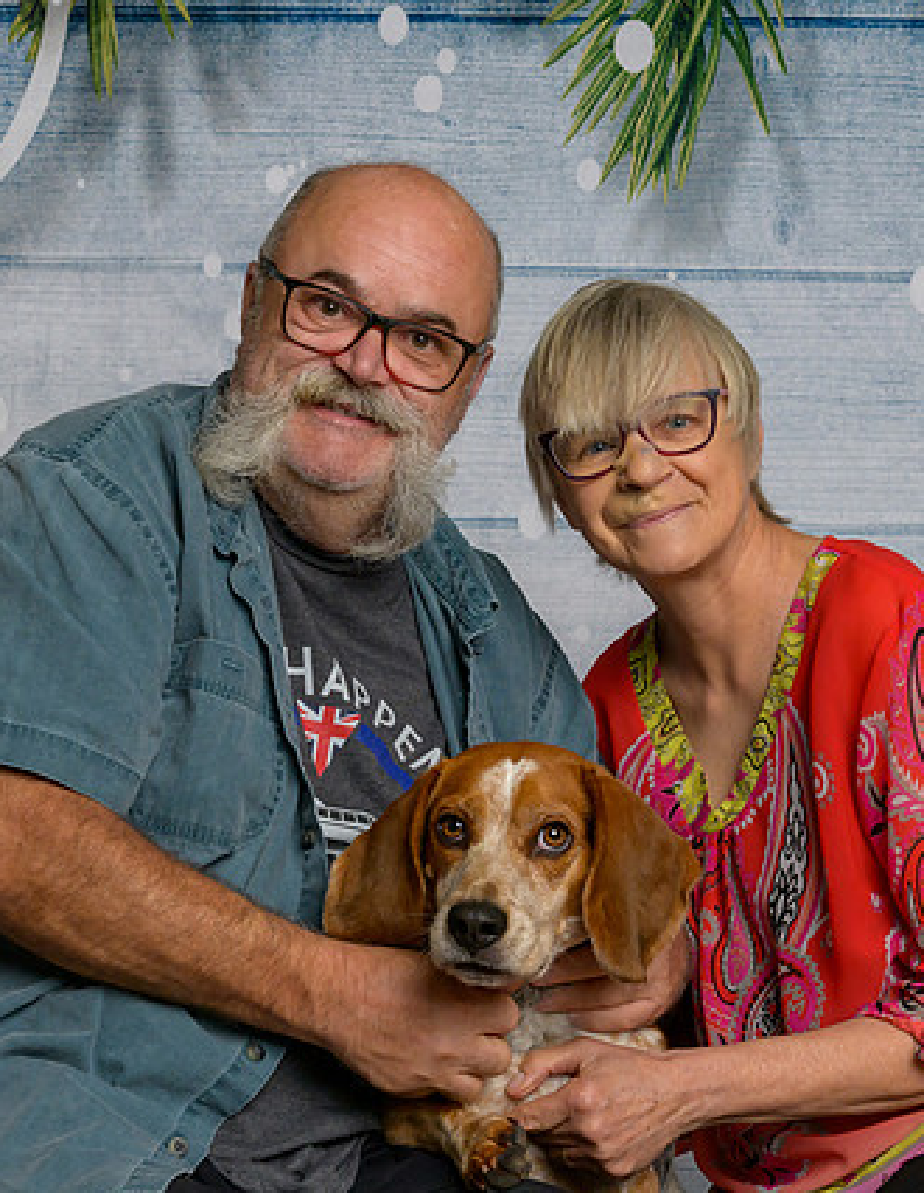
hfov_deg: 14.7
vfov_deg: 18.8
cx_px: 479
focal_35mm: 103
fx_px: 3592
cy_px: 749
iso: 400
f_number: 10
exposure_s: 1/125
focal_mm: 48
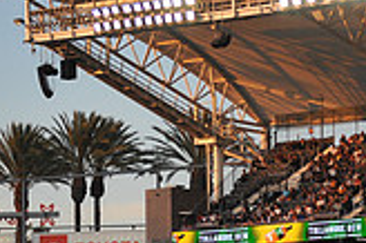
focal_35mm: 247
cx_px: 321
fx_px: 2509
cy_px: 254
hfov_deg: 8.3
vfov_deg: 5.5
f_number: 2.8
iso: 1600
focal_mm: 70
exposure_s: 1/4000
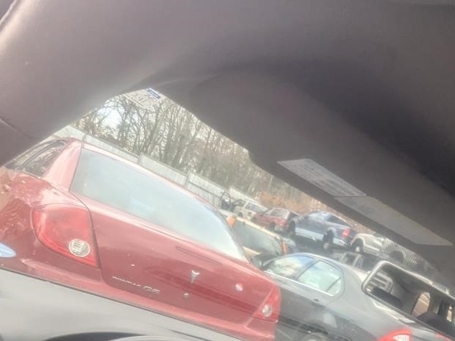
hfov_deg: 52.0
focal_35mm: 33
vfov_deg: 38.8
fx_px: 434
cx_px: 362
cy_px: 329
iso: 199
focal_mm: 2.35
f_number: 2.2
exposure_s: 1/278
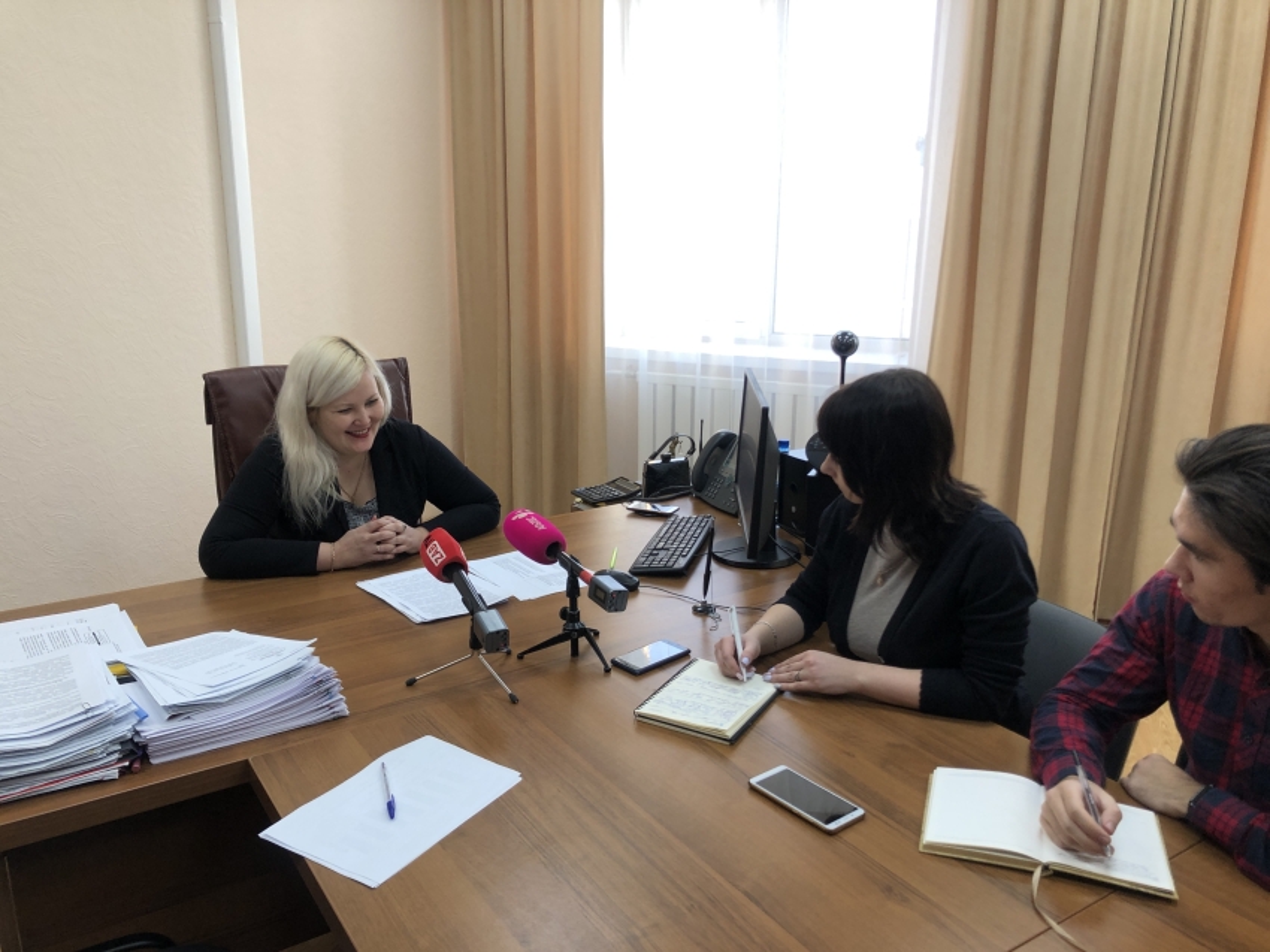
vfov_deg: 49.7
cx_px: 635
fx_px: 1027
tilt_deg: -14.2
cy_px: 476
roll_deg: -0.3
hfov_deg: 63.5
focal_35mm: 28
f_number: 1.8
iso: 25
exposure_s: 1/50
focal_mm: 3.99
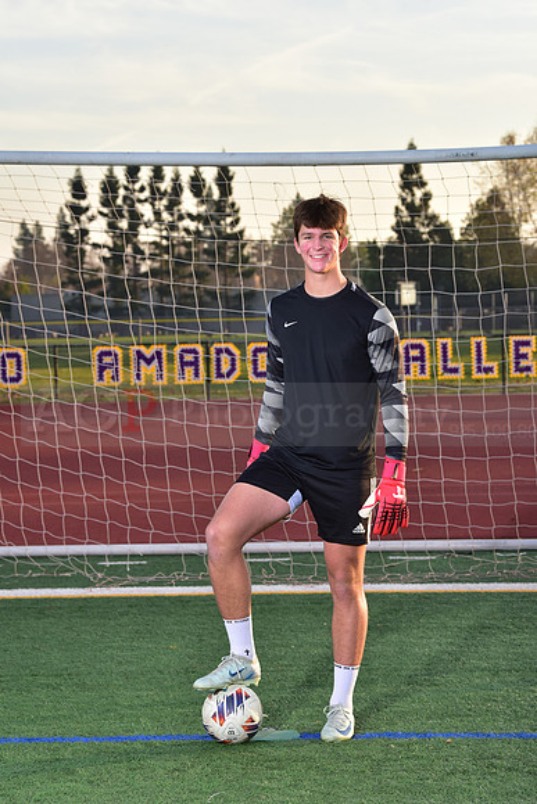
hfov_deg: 13.4
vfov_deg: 20.0
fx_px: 2281
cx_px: 268
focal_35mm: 102
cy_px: 402
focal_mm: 102
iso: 400
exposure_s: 1/250
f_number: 8
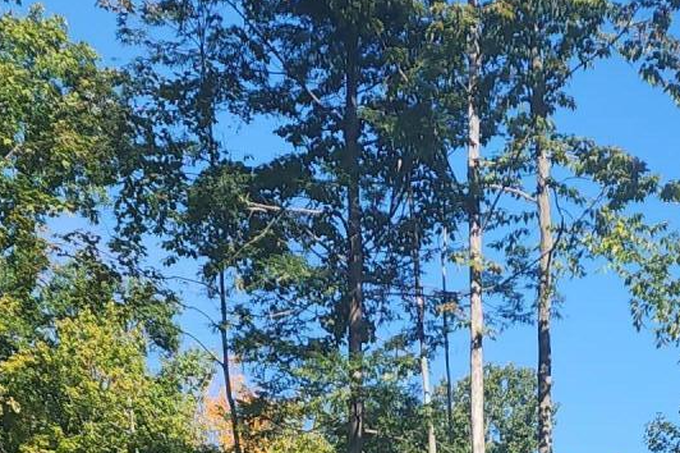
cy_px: 850
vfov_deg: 13.4
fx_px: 1699
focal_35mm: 90
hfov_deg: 22.5
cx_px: 474
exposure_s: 1/522
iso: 12
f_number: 1.8
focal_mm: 6.4
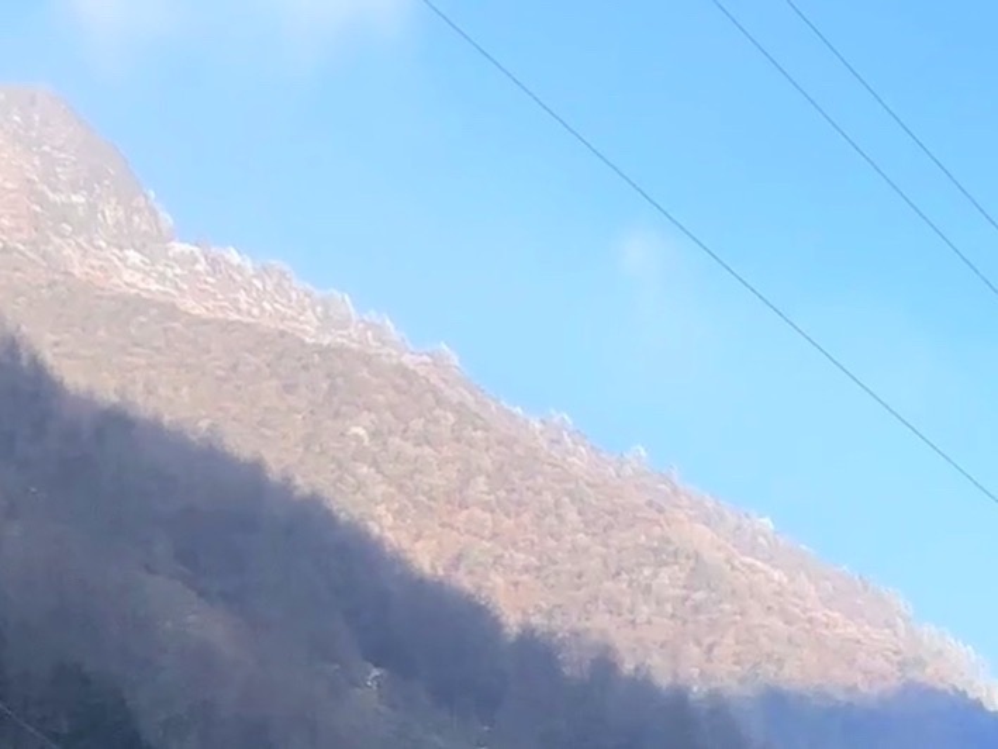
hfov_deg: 60.0
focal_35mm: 30
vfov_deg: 46.8
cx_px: 499
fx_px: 865
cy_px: 374
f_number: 1.9
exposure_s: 1/403
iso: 25
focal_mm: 2.69
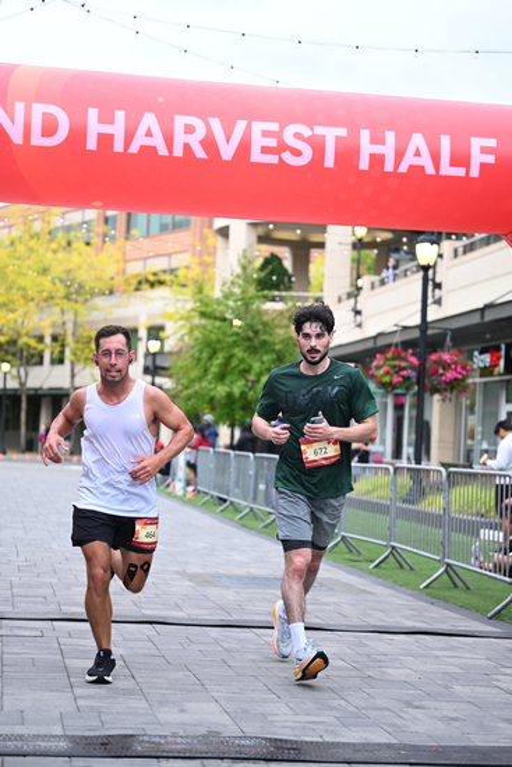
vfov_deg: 28.4
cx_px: 256
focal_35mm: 71
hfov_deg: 19.2
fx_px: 1514
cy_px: 384
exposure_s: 1/1600
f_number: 2.8
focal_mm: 71
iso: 1000
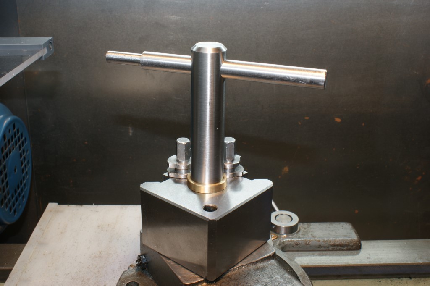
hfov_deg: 46.4
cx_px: 215
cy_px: 143
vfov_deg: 31.8
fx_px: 501
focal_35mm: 42
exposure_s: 1/1.25
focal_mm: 28
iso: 100
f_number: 22
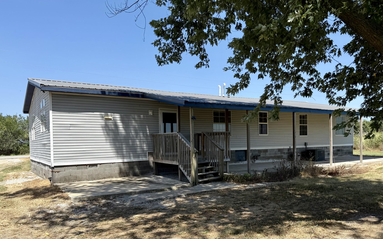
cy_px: 147
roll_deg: +0.8
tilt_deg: +0.1
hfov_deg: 64.5
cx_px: 207
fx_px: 303
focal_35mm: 29
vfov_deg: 42.9
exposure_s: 1/3279
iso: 80
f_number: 1.78
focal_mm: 6.76
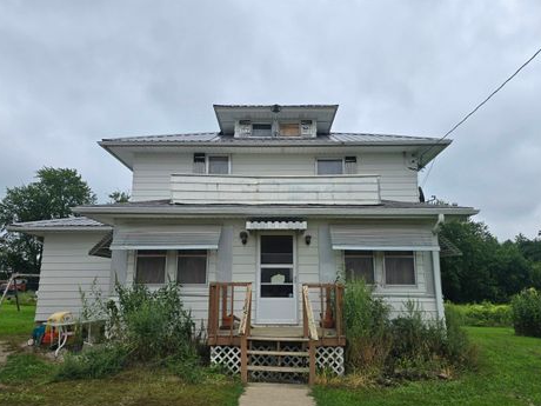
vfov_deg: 54.8
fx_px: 391
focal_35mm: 25
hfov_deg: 69.4
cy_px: 218
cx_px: 282
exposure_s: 1/670
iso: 12
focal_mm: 6.3
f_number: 1.7
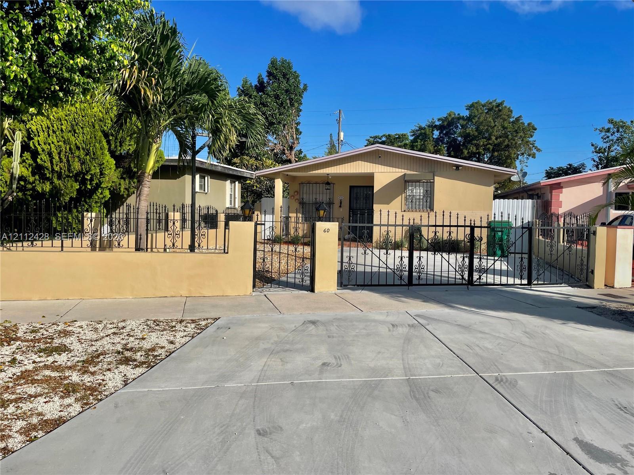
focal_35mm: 26
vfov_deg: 53.1
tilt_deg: -7.5
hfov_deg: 67.3
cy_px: 238
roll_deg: +0.2
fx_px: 476
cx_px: 317
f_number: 1.6
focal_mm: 4.2
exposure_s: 1/5291
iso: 32
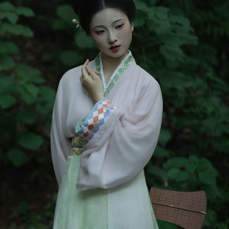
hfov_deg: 10.7
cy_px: 118
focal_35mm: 161
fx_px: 1205
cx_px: -11
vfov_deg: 10.9
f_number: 1.8
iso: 400
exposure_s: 1/160
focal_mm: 85
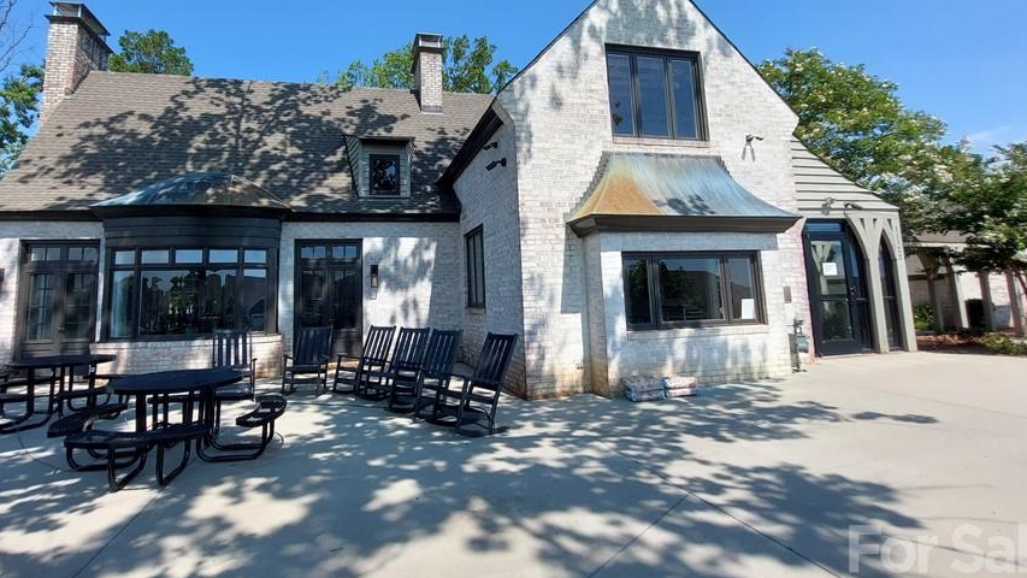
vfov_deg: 63.5
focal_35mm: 17
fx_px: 463
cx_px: 474
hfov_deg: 95.7
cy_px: 237
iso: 50
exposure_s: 1/1433
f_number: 2.2
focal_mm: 1.74
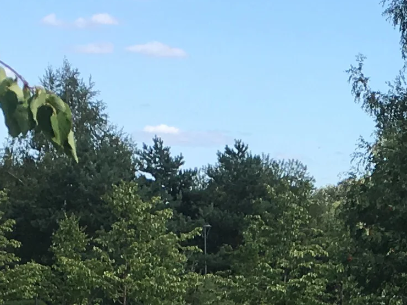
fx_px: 1858
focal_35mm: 158
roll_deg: -1.3
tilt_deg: -8.2
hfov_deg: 12.1
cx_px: 538
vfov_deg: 9.1
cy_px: 508
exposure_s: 1/999
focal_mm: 4.15
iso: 25
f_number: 2.2
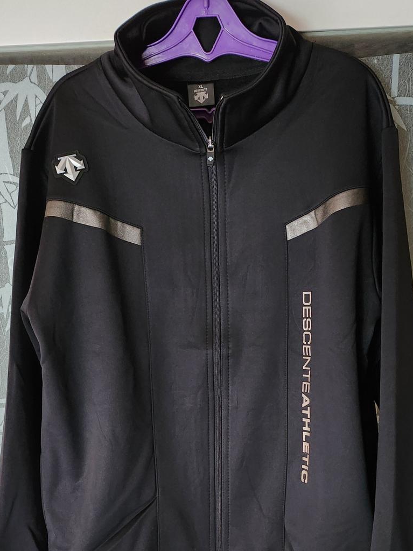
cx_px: 212
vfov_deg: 59.6
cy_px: 327
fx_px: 478
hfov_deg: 46.8
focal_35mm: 30
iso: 500
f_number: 1.8
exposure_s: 1/40
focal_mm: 5
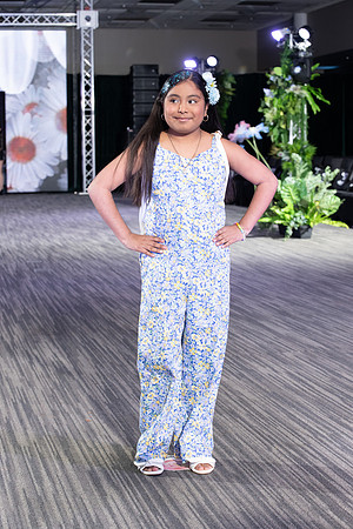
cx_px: 176
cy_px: 264
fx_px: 1030
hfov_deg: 19.5
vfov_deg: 28.8
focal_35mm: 70
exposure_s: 1/160
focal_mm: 70
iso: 1600
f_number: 6.3
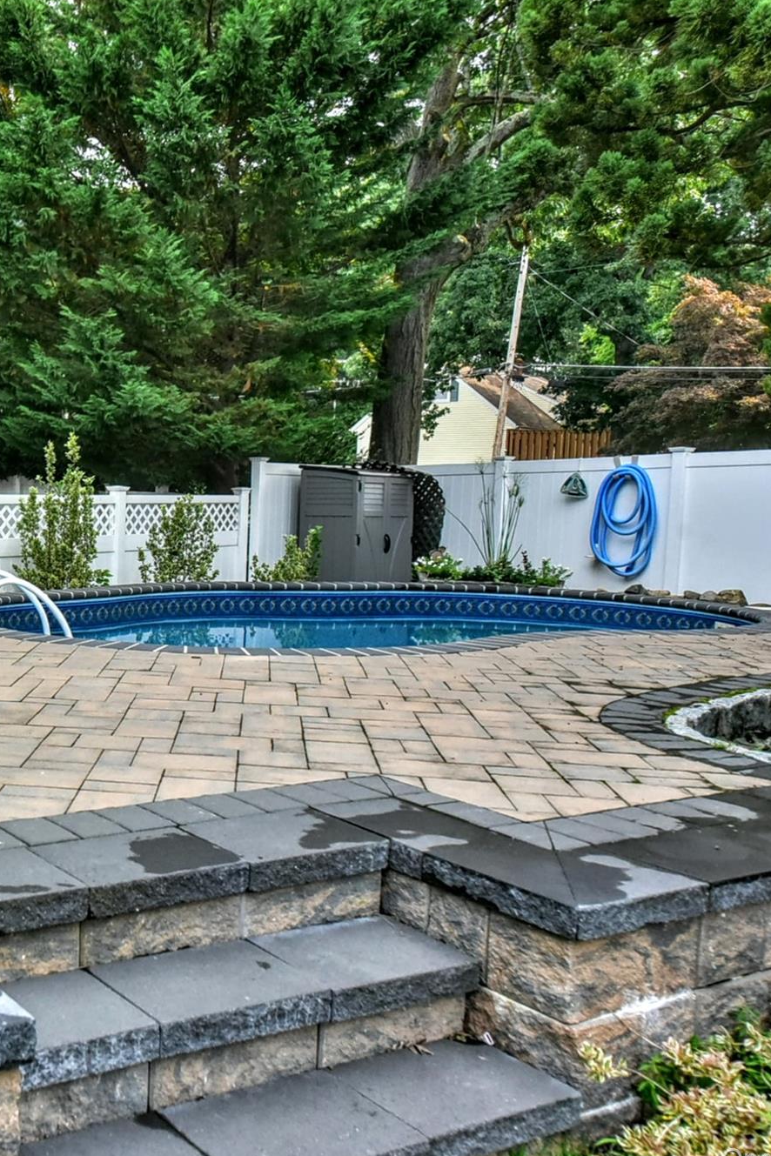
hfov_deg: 33.1
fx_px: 1189
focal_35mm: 37
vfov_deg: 51.9
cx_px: 8
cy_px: 585
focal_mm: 24
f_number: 8
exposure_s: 1/4000
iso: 4000
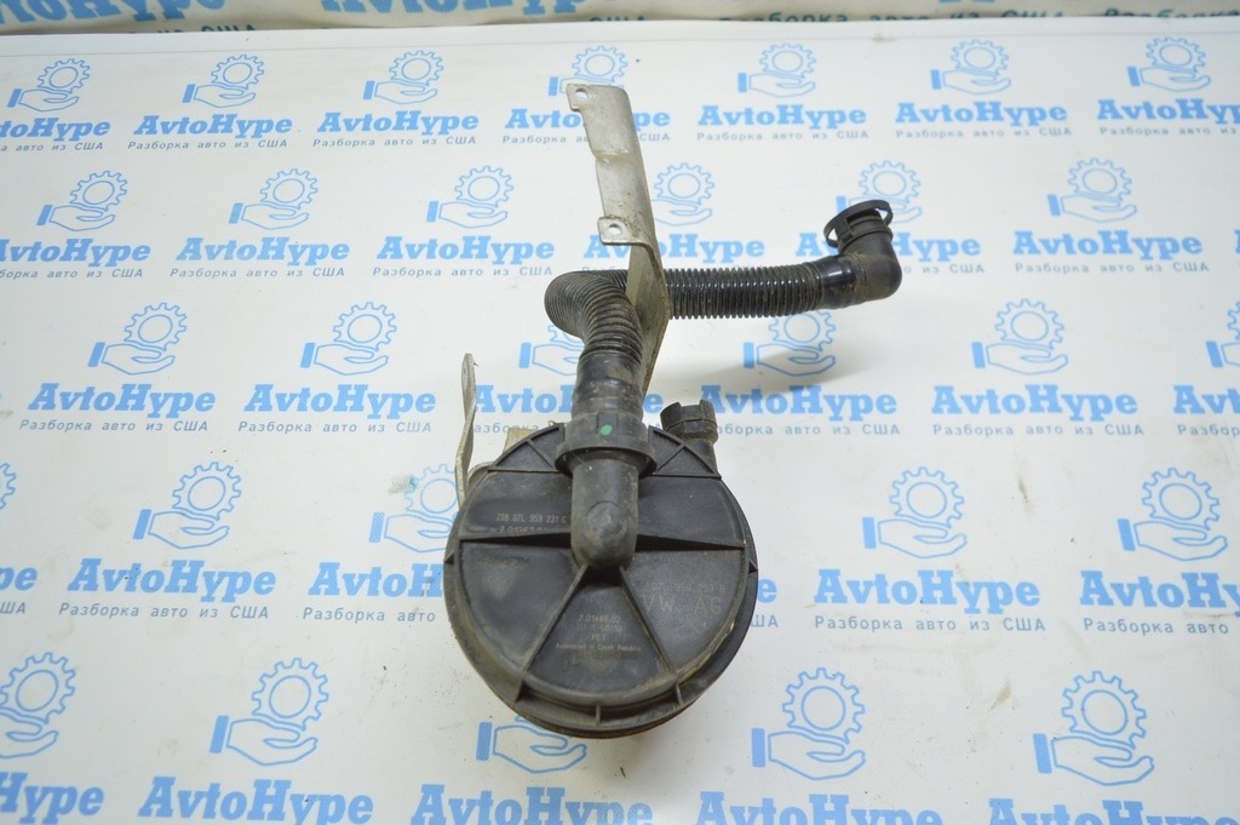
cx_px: 620
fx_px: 929
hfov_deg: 67.4
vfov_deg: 47.9
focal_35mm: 27
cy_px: 412
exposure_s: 1/60
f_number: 3.5
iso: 400
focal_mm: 18
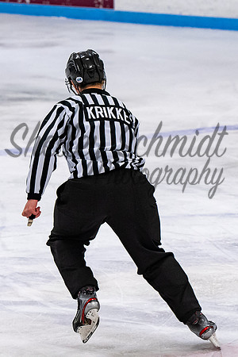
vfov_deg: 6.2
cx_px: 103
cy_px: 107
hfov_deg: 4.2
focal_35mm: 331
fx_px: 3282
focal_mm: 105
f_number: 3.5
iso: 1250
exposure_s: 1/800
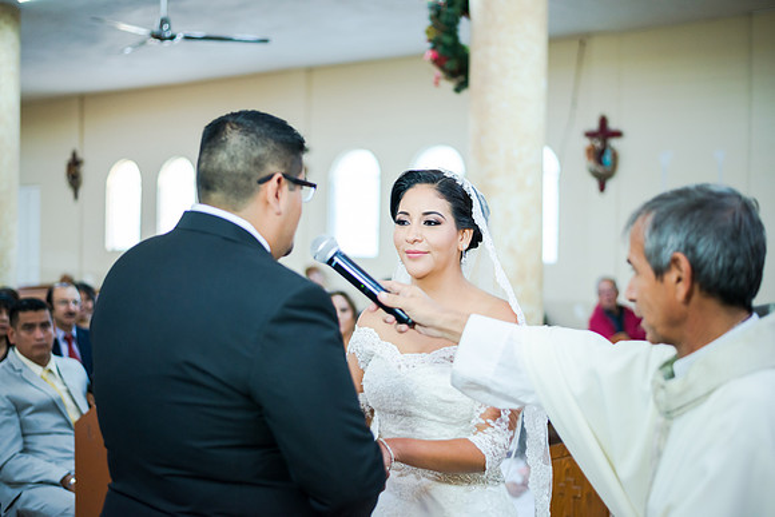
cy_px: 258
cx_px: 388
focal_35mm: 50
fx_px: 1077
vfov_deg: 27.0
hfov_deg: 39.6
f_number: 1.8
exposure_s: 1/200
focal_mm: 50
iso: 1000
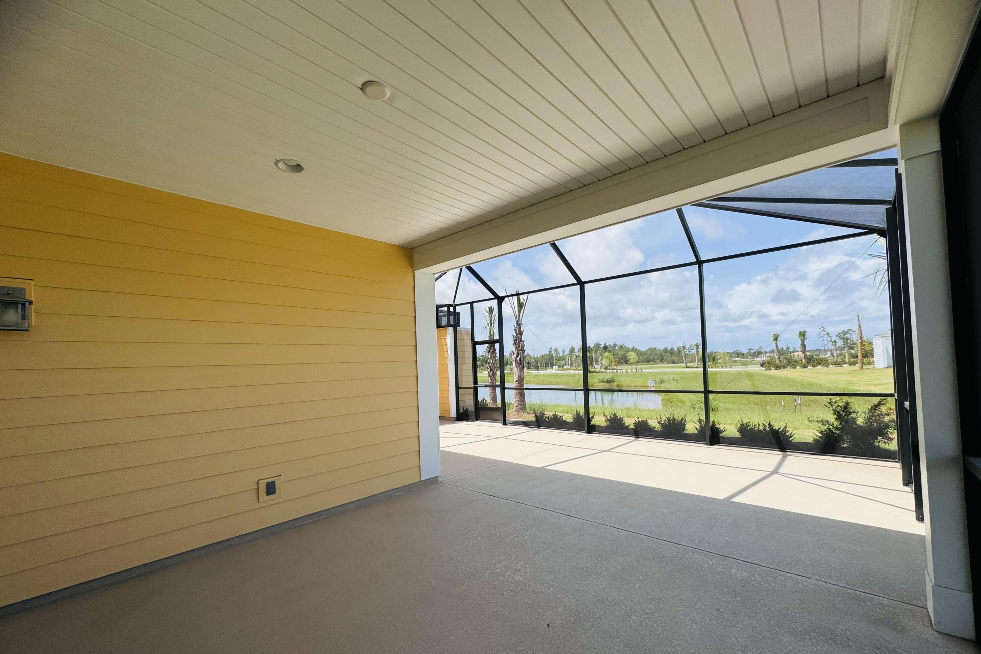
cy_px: 357
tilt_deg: +2.2
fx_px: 409
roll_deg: +2.1
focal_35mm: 15
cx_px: 492
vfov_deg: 77.1
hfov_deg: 100.4
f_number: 2.2
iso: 40
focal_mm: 2.22
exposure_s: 1/944
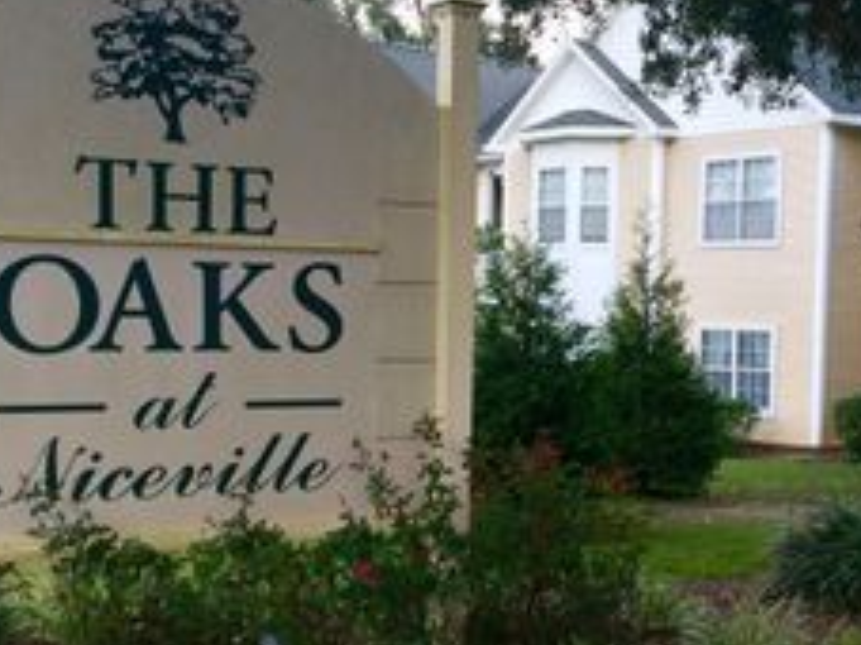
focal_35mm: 64
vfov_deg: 22.8
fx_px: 1591
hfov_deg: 30.2
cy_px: 415
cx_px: 527
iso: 32
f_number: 2.2
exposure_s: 1/60
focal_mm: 4.15
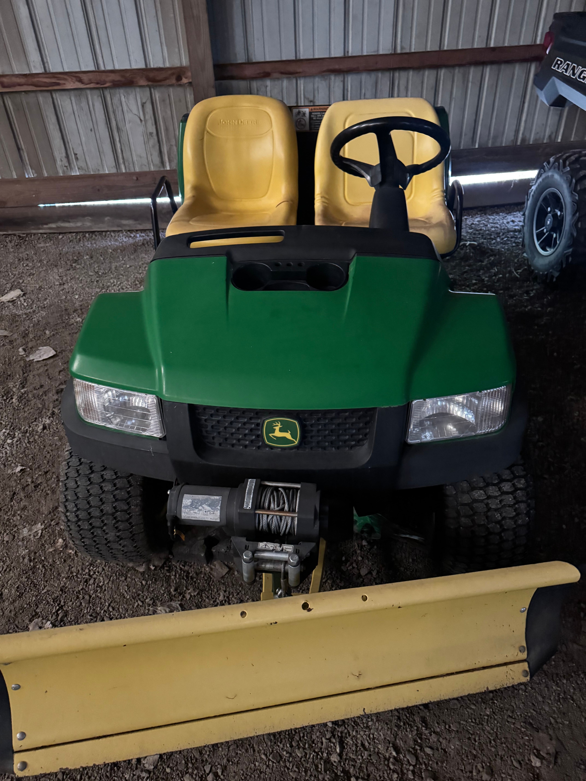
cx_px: 293
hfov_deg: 56.8
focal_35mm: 24
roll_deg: +3.9
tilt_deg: -36.5
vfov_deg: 71.6
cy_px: 390
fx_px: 542
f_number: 1.78
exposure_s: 1/30
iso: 1250
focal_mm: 6.76
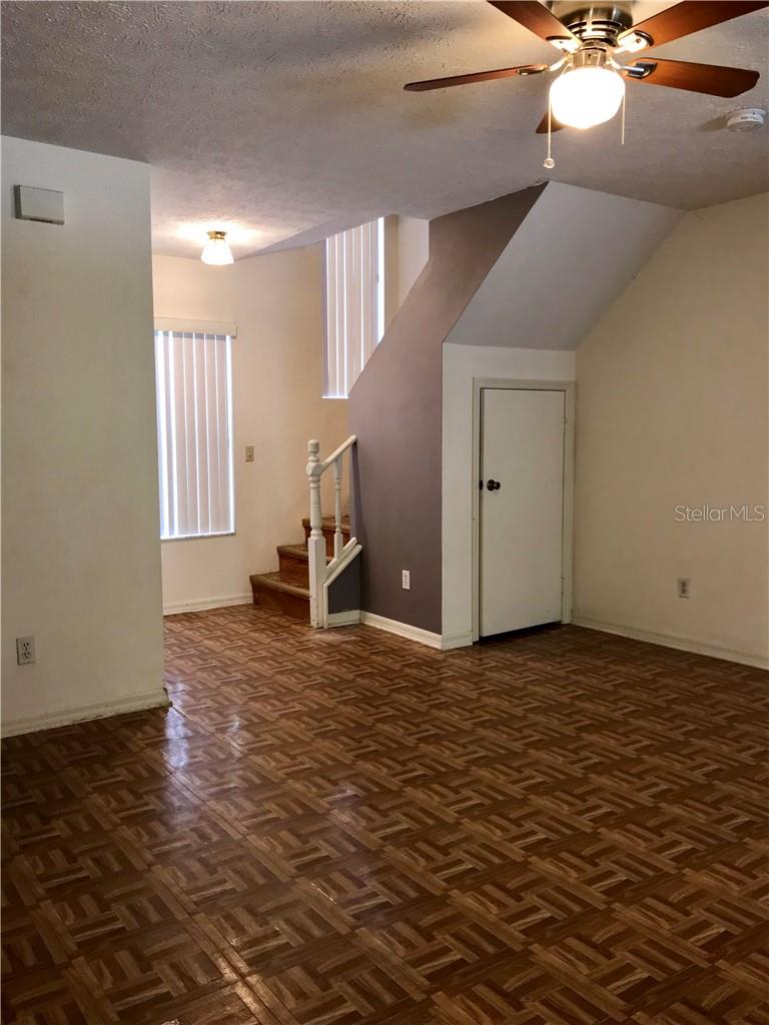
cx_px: 384
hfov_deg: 49.7
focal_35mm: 28
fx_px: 829
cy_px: 512
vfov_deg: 63.4
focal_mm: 3.99
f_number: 1.8
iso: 50
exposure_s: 1/30
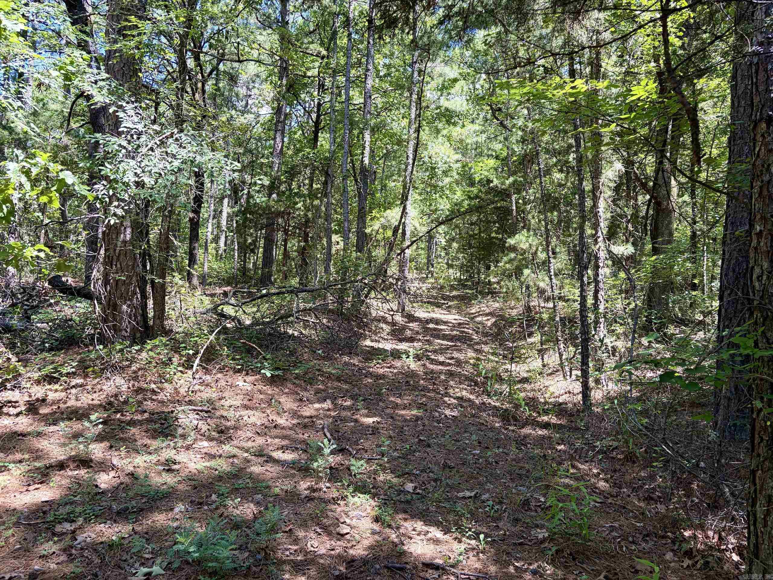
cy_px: 290
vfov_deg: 53.1
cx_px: 386
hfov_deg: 67.3
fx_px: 581
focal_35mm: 26
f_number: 1.6
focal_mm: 5.96
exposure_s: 1/210
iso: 40
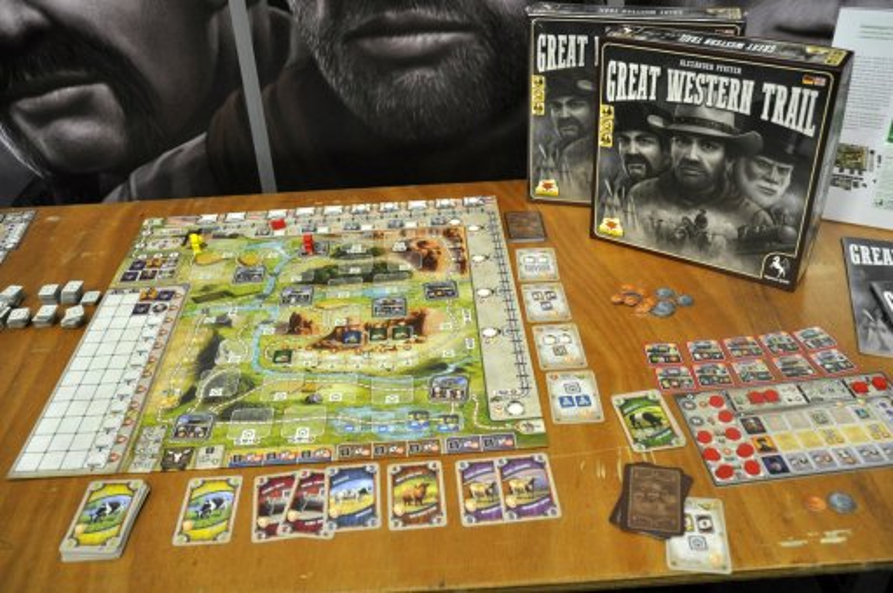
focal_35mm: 33
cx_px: 446
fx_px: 818
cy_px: 296
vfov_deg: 39.9
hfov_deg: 57.3
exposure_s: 1/40
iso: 800
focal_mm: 22
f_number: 3.5
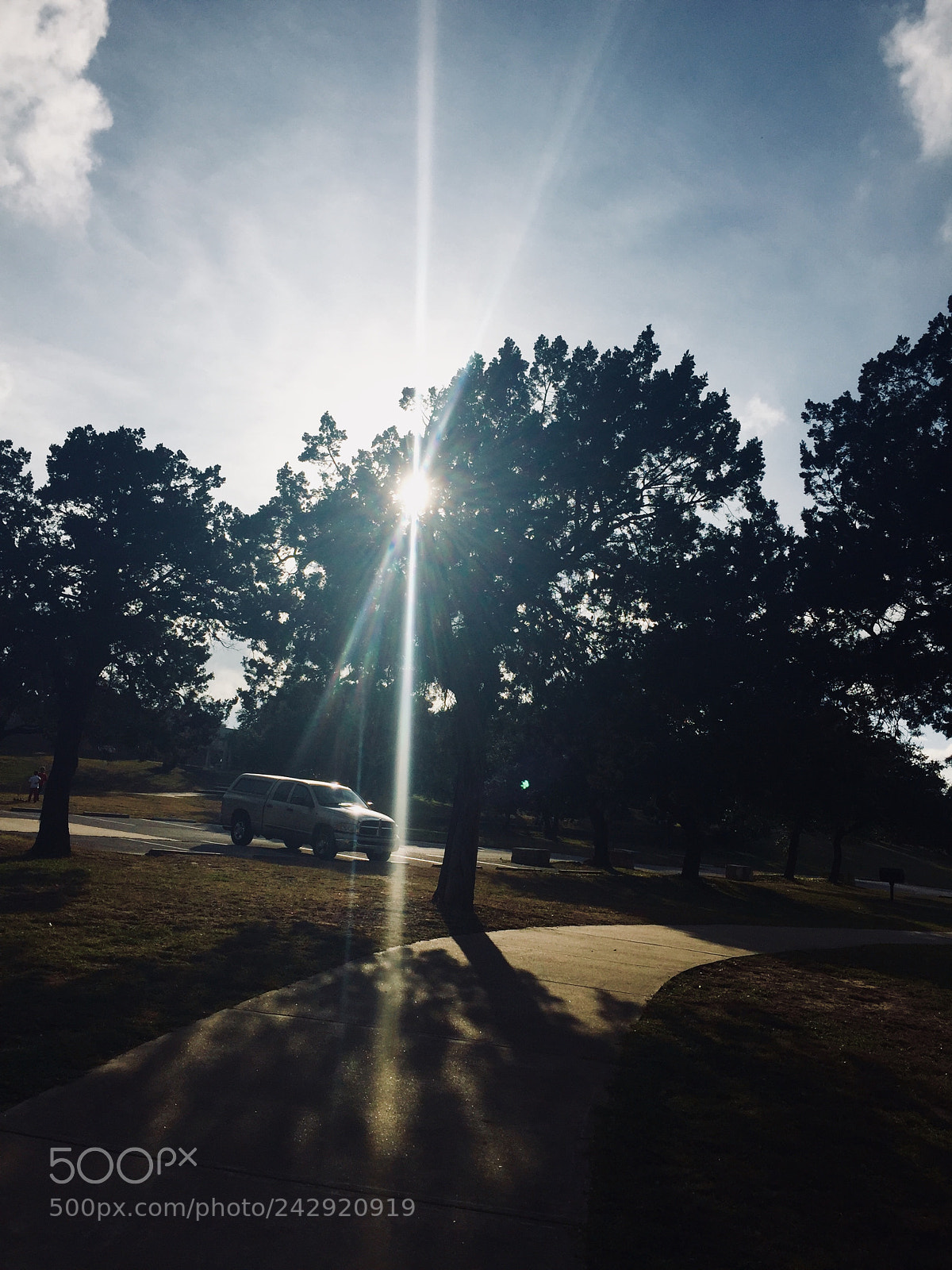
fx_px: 1063
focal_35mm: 29
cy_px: 635
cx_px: 476
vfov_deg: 61.7
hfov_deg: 48.2
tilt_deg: +11.9
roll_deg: -4.2
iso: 32
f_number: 2.2
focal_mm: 4.15
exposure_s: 1/6623
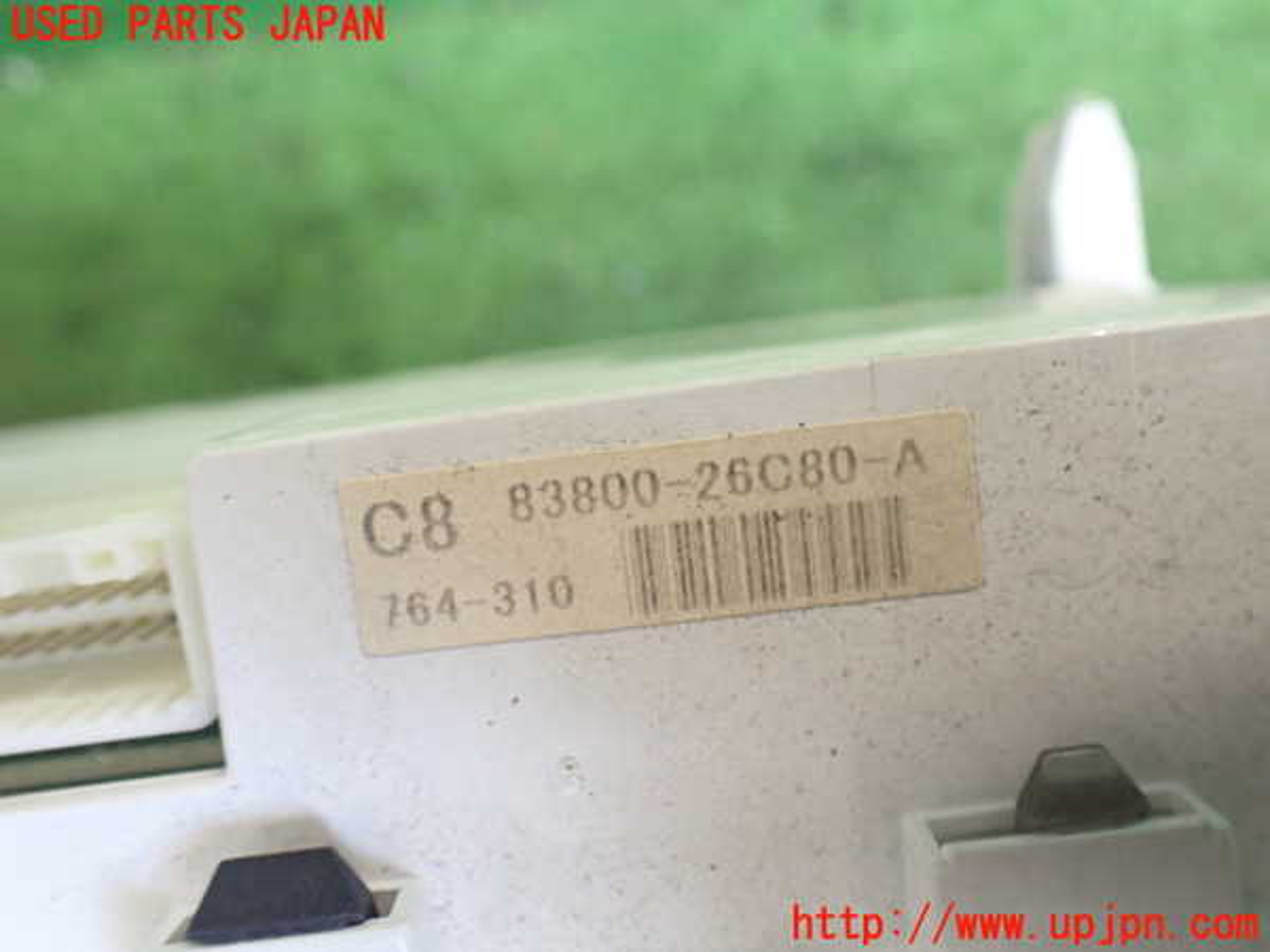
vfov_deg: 46.8
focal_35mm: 30
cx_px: 635
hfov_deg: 60.0
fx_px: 1101
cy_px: 476
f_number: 2.3
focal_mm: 5.4
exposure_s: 1/125
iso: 800
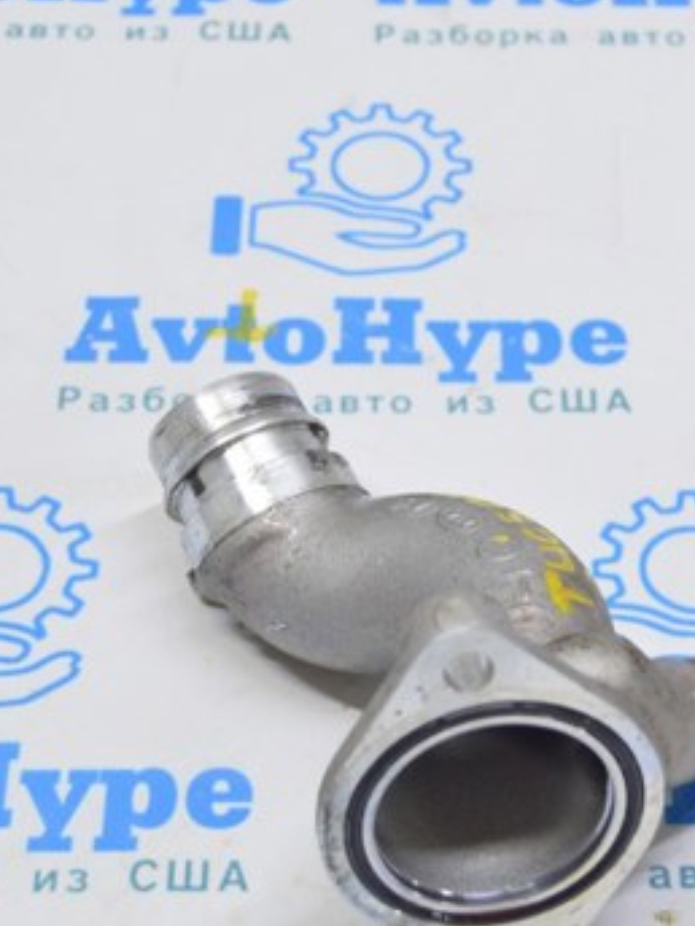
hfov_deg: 15.6
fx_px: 2514
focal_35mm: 94
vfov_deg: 20.9
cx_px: 547
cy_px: 534
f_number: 5.6
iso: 400
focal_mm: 35
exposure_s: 1/20
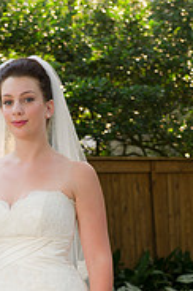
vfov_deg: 11.9
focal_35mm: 171
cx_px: 51
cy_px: 310
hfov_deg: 8.0
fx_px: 1380
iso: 400
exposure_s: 1/80
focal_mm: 70
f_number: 6.3
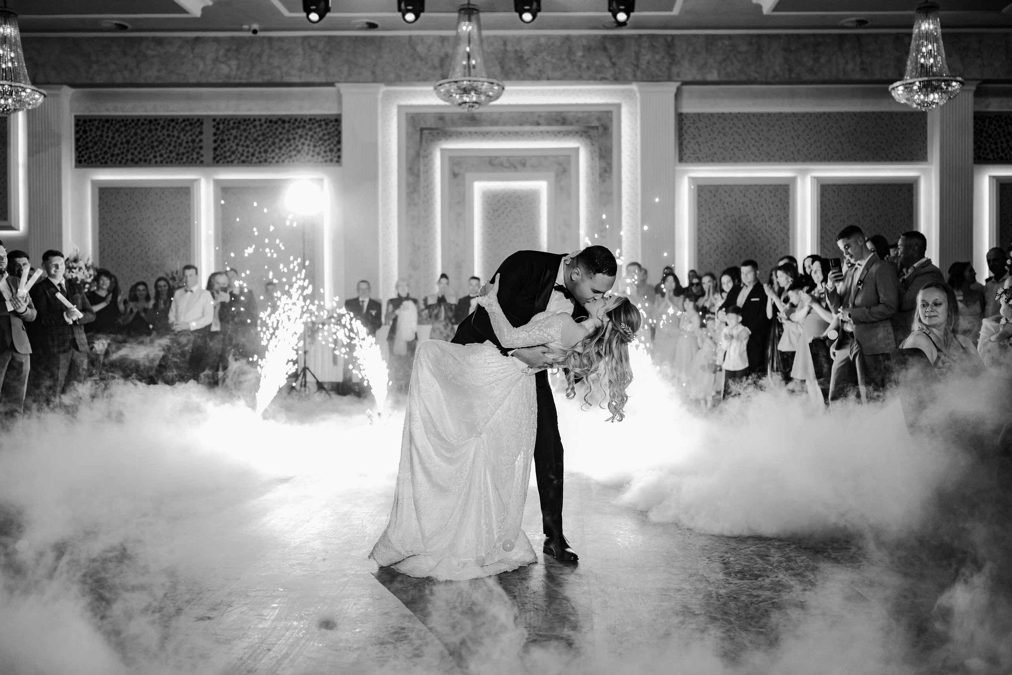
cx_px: 506
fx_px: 984
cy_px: 338
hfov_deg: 54.4
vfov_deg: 37.9
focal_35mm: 35
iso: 800
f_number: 2
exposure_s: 1/200
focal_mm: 35
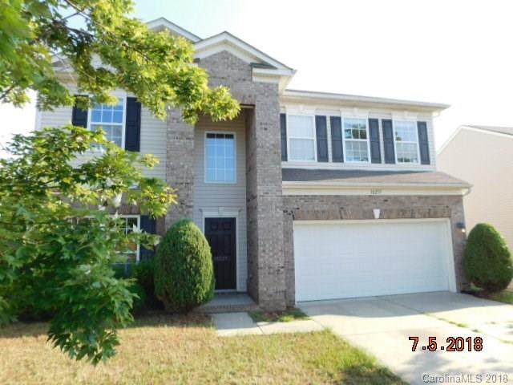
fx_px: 341
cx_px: 256
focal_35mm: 23
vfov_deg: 58.9
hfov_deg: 73.9
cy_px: 192
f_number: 3
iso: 125
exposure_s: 1/400
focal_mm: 4
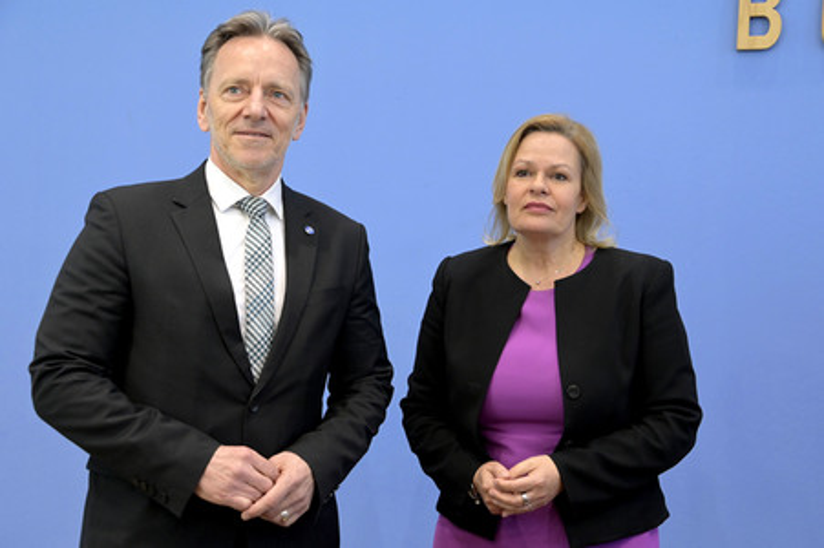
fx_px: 1327
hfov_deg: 34.5
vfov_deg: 23.3
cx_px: 412
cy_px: 274
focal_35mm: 58
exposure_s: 1/400
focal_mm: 58
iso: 4000
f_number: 5.6
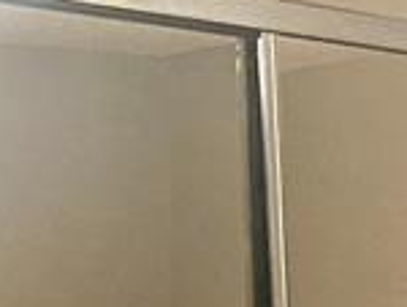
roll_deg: -0.1
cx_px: 1321
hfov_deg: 8.7
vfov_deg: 8.0
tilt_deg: -6.1
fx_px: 2084
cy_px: 641
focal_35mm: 177
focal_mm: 4.25
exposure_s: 1/60
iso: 320
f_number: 1.8
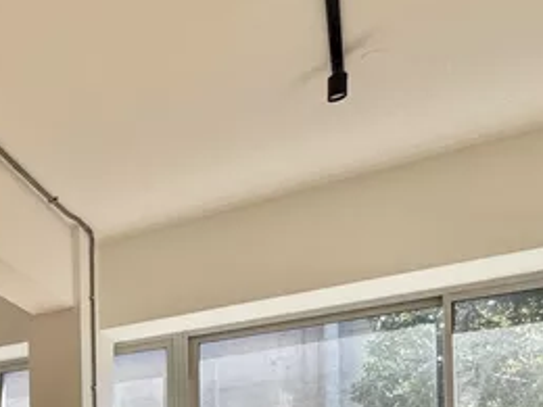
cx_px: -232
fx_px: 675
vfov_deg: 28.3
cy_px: 513
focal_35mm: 43
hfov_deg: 30.0
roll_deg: +0.5
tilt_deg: +0.0
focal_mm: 2.22
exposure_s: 1/313
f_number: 2.2
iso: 40
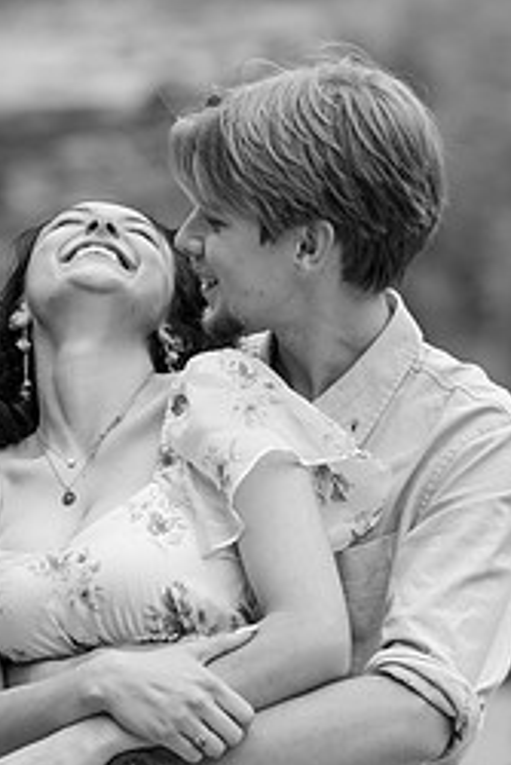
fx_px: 5017
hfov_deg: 5.8
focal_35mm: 236
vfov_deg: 8.7
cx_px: 214
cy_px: 306
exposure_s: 1/250
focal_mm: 131
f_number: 3.5
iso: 320
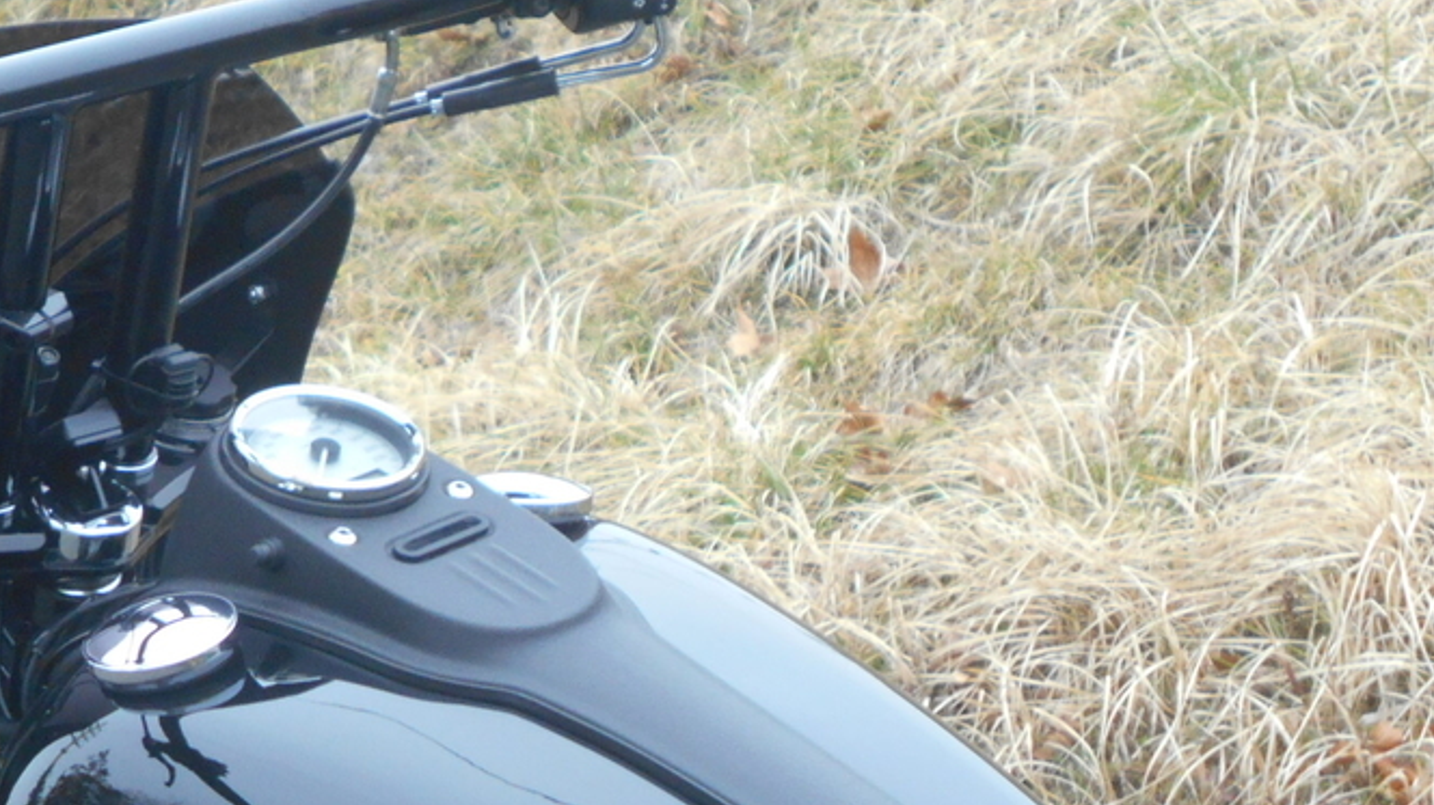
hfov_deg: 16.4
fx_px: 4942
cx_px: 276
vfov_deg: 9.3
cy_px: 309
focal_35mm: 130
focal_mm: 11.6
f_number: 5.3
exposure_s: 1/250
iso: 280
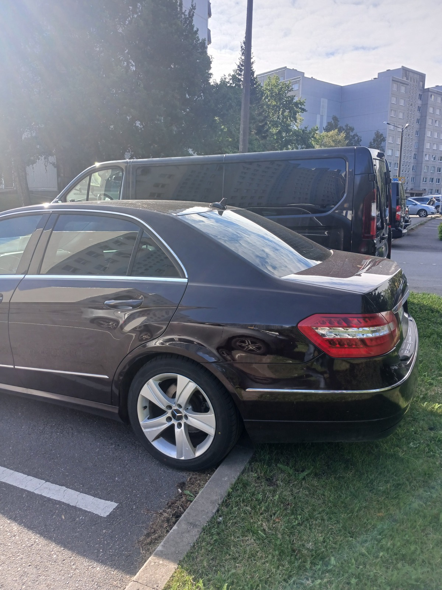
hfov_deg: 53.1
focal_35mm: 26
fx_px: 443
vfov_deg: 67.3
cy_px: 295
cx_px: 221
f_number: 1.8
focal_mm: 3.98
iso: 20
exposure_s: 1/156
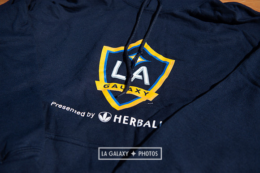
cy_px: 86
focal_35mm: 44
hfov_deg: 44.5
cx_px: 130
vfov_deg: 30.5
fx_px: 318
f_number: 4
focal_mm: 44
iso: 200
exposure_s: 1/3200
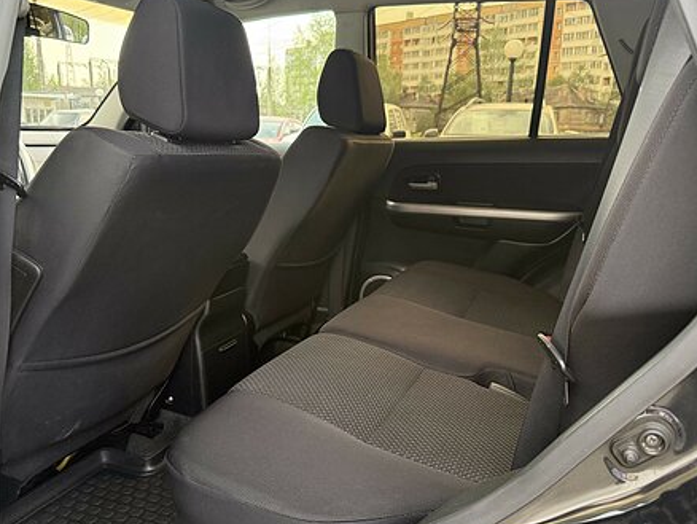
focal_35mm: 30
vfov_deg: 46.8
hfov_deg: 59.9
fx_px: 604
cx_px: 356
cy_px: 254
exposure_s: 1/66
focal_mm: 6.76
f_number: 1.78
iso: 200
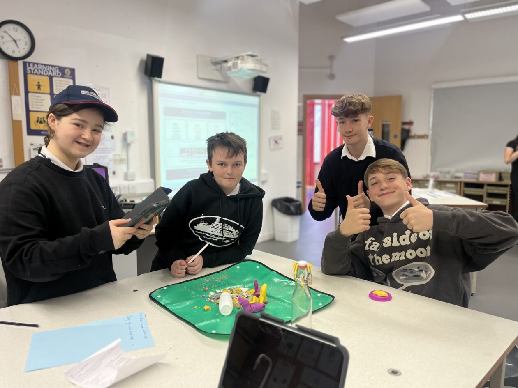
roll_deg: +0.0
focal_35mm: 26
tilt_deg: -7.5
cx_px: 259
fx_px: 389
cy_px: 194
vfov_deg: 53.1
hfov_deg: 67.3
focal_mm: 5.1
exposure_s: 1/83
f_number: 1.6
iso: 64
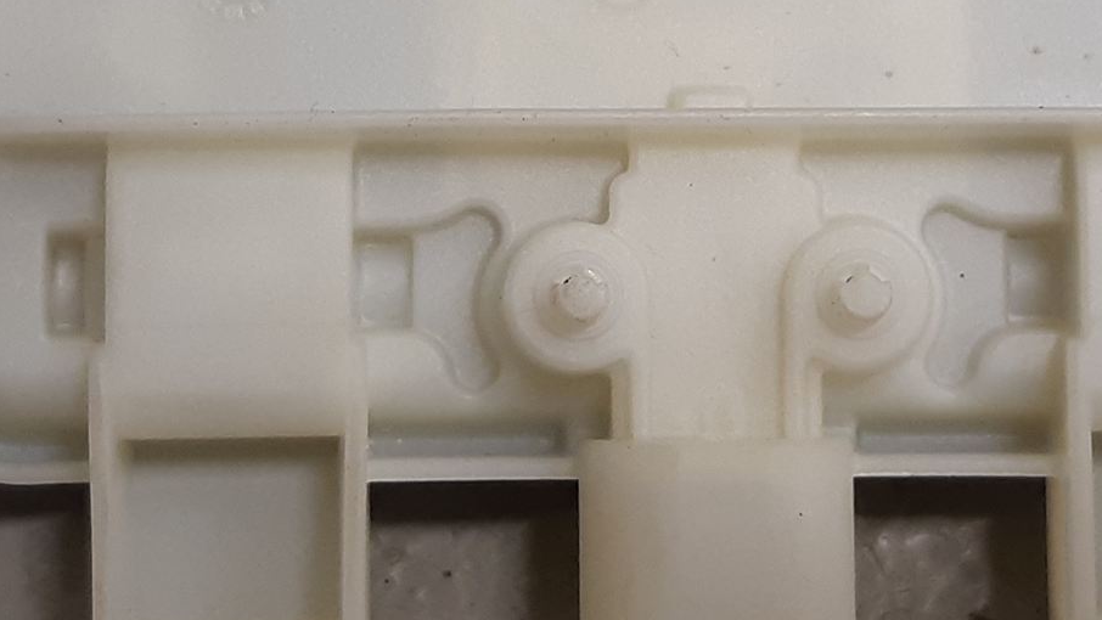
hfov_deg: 32.8
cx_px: 598
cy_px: 124
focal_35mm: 64
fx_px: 1870
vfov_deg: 18.7
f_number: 1.7
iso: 100
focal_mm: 3.93
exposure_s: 1/50
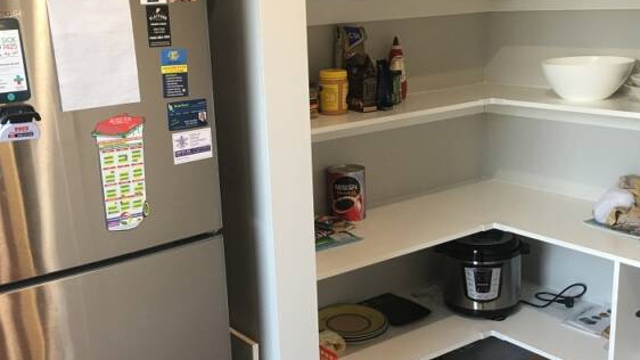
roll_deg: +3.1
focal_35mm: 45
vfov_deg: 26.5
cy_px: 216
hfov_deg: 45.5
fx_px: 764
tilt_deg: -15.5
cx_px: 301
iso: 32
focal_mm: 4.15
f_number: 2.2
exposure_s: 1/17
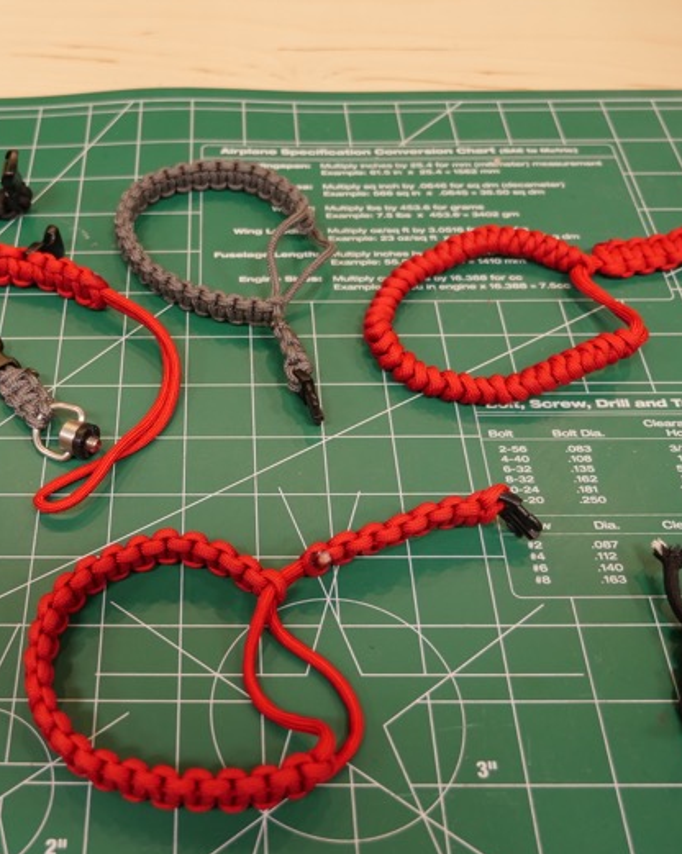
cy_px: 470
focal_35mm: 36
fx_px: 909
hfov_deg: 40.3
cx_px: 198
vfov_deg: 50.2
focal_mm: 12
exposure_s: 1/60
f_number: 2.8
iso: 320
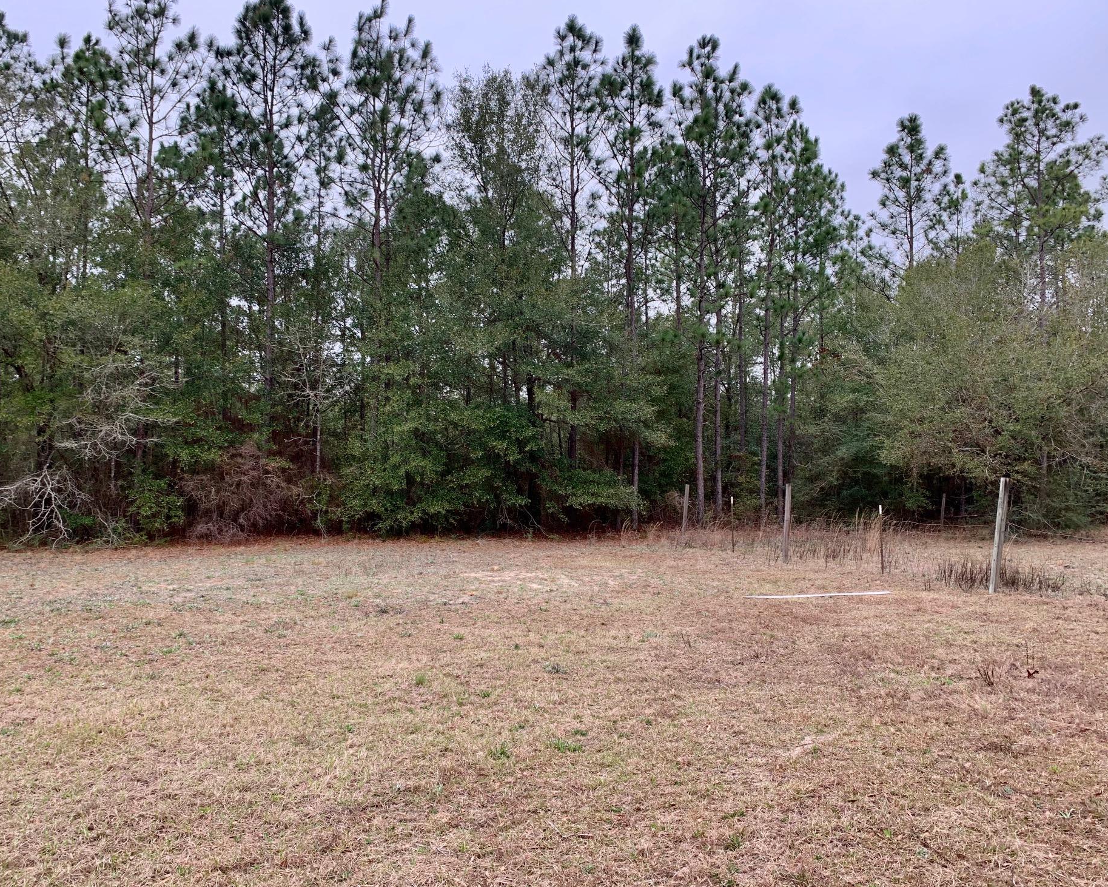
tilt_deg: +0.8
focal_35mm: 28
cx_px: 503
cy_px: 454
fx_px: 918
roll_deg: +0.8
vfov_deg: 51.5
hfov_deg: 62.1
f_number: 1.8
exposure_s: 1/122
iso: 25
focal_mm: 4.25
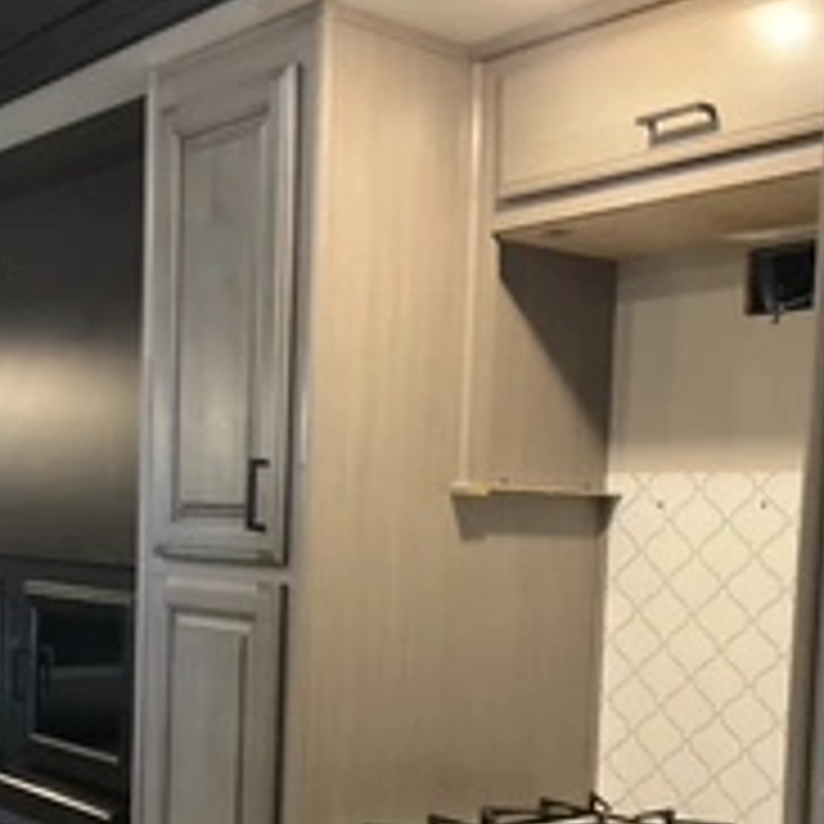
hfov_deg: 30.5
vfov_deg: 30.0
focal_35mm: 56
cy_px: 635
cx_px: 383
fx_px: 1508
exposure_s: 1/37
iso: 320
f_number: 1.8
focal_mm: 3
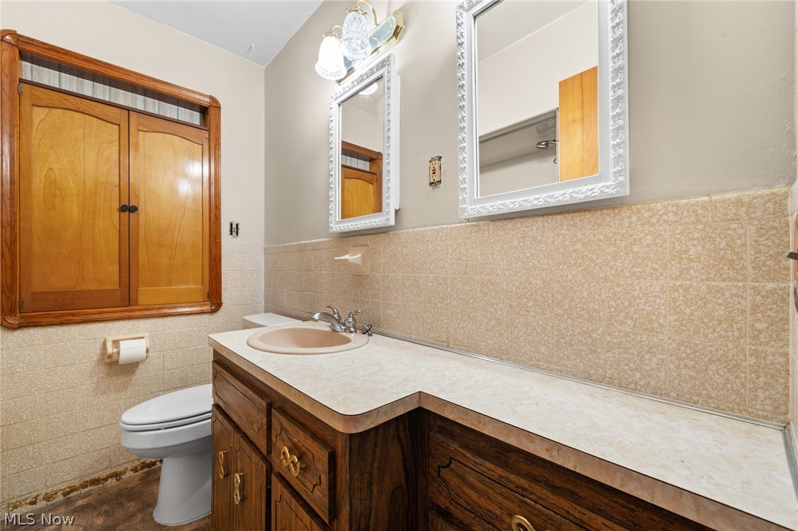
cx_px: 399
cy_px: 266
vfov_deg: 81.2
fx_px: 310
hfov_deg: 104.3
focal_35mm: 14
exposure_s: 1/5
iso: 250
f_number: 9
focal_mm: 14
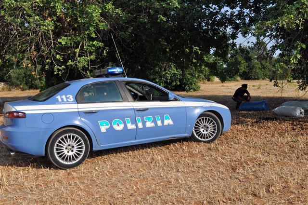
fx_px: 308
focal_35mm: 36
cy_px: 102
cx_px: 154
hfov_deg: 53.2
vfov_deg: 36.8
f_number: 14
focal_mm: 24
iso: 200
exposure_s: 1/200
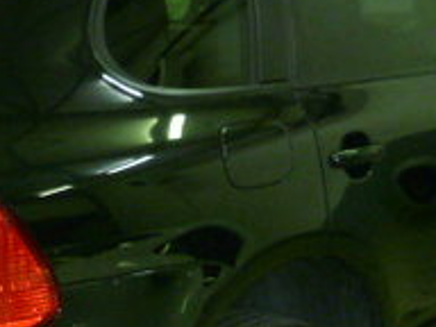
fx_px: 1159
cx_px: 152
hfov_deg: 21.2
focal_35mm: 92
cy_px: 233
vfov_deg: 16.0
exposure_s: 1/30
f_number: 2.8
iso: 400
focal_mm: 5
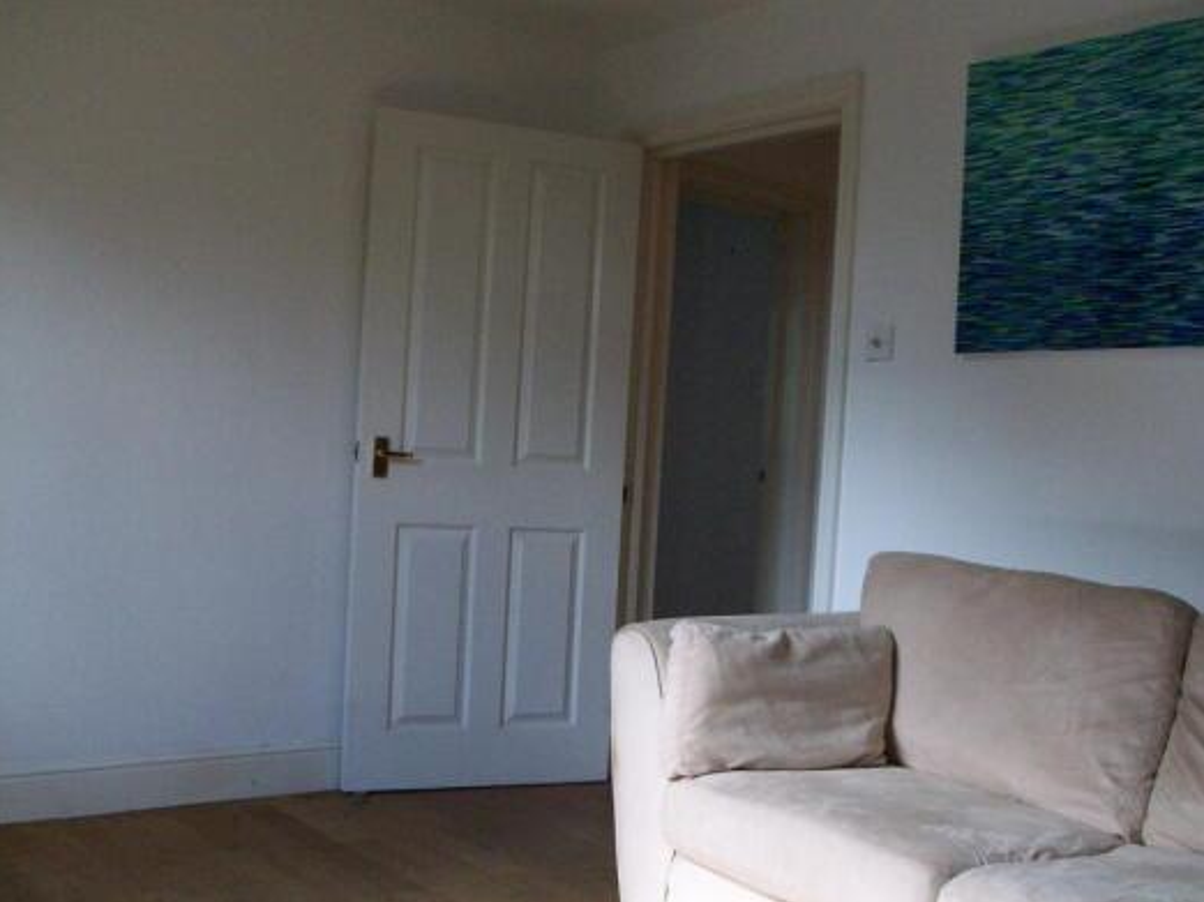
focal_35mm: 38
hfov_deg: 48.9
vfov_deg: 37.6
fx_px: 1321
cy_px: 502
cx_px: 665
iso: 199
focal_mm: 5.7
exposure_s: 1/128
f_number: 2.8
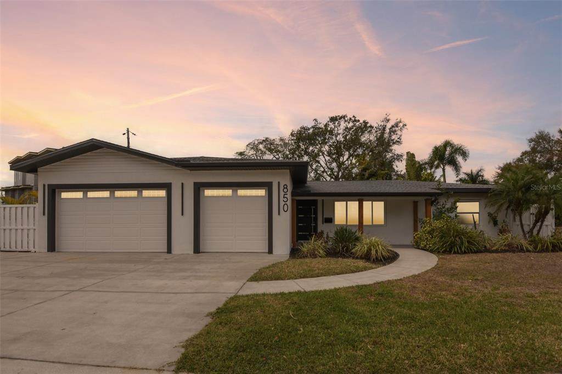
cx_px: 281
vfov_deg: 73.7
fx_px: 250
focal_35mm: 16
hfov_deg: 96.8
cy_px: 187
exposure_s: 1/2000
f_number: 8
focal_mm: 16
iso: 400
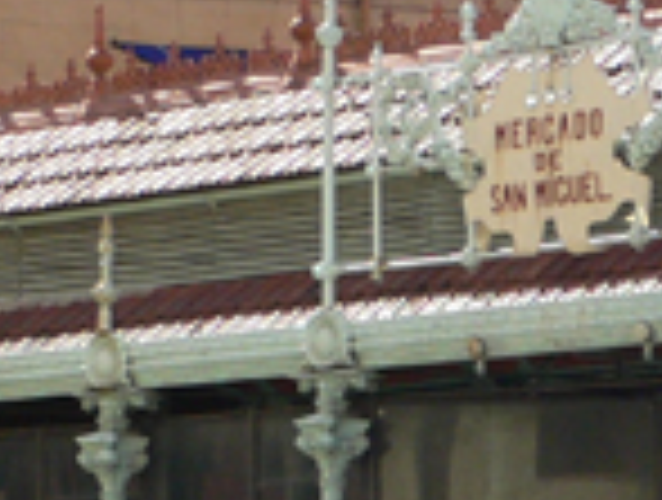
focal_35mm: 285
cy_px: 396
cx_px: 937
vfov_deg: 5.2
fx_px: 5464
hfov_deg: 6.8
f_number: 4
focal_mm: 9.3
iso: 100
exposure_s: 1/400
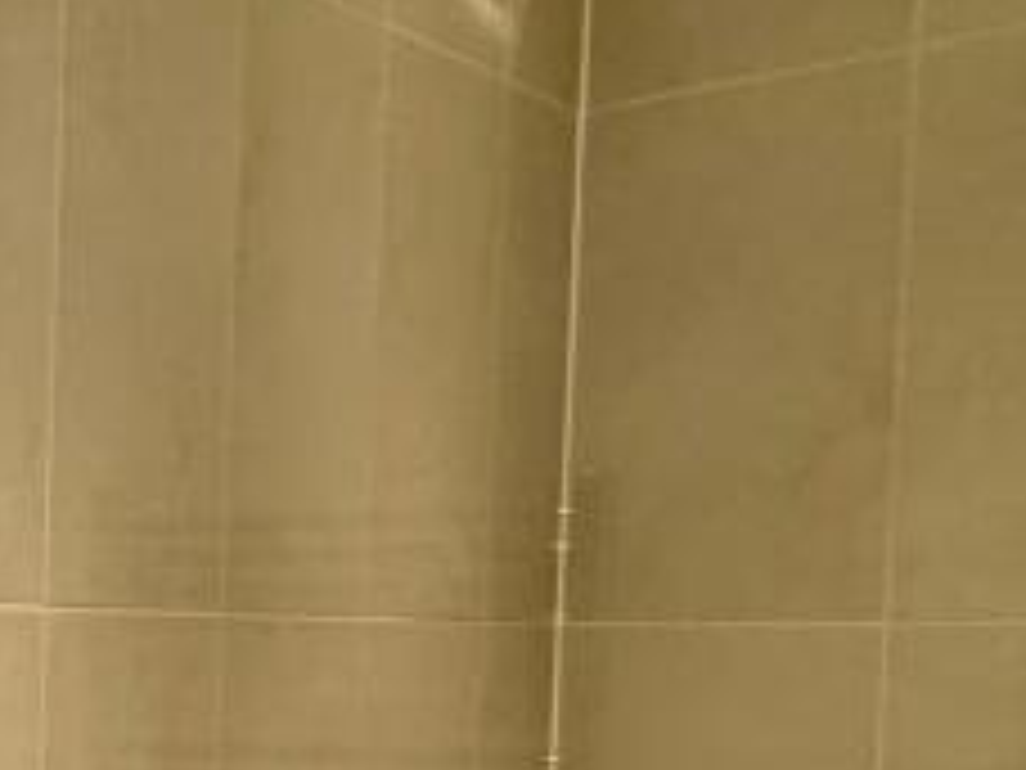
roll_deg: -0.6
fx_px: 1867
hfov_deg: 21.8
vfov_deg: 22.5
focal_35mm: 63
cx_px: -738
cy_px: 747
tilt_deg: -3.0
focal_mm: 2.22
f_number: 2.2
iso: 250
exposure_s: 1/50
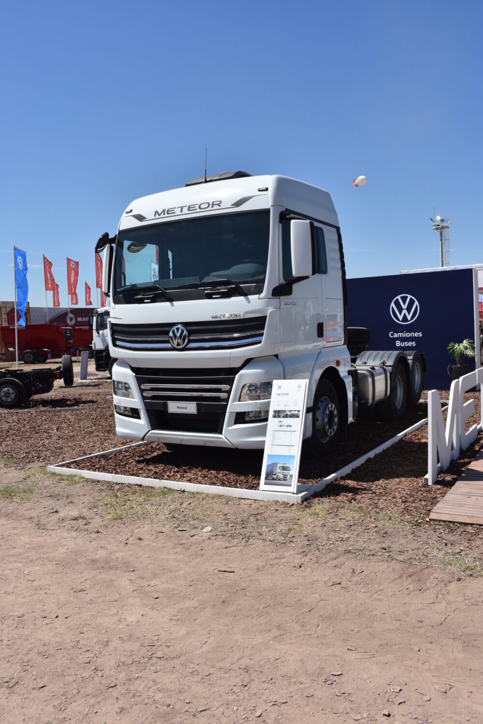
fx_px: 604
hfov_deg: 43.6
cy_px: 362
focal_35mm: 30
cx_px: 242
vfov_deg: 61.9
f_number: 8
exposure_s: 1/500
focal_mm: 20
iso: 125
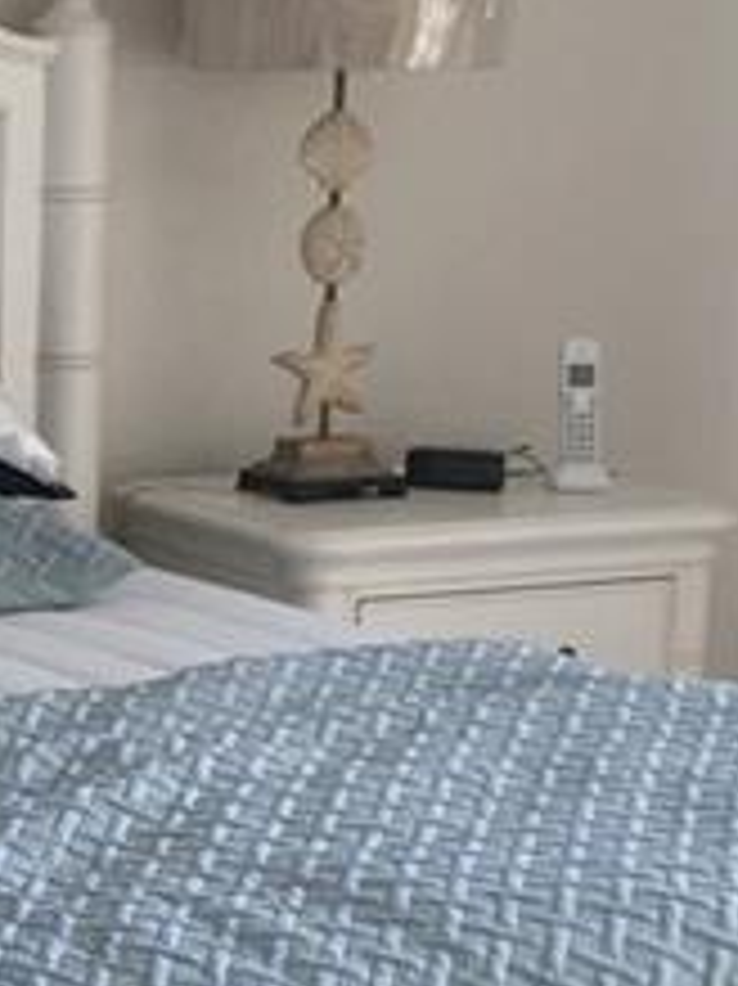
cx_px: -441
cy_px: 738
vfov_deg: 12.4
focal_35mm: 159
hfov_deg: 9.0
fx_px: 4524
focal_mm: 4.15
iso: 25
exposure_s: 1/40
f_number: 2.2
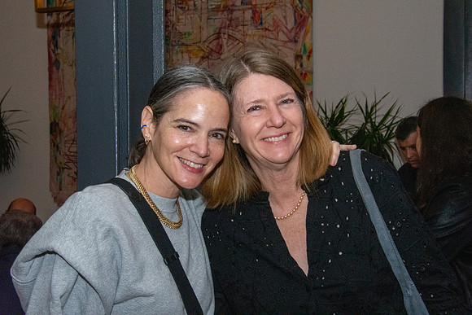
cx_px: 236
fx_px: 984
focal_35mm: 75
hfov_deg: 27.0
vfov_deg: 18.2
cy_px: 158
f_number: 18
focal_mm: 50
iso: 5000
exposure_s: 1/160
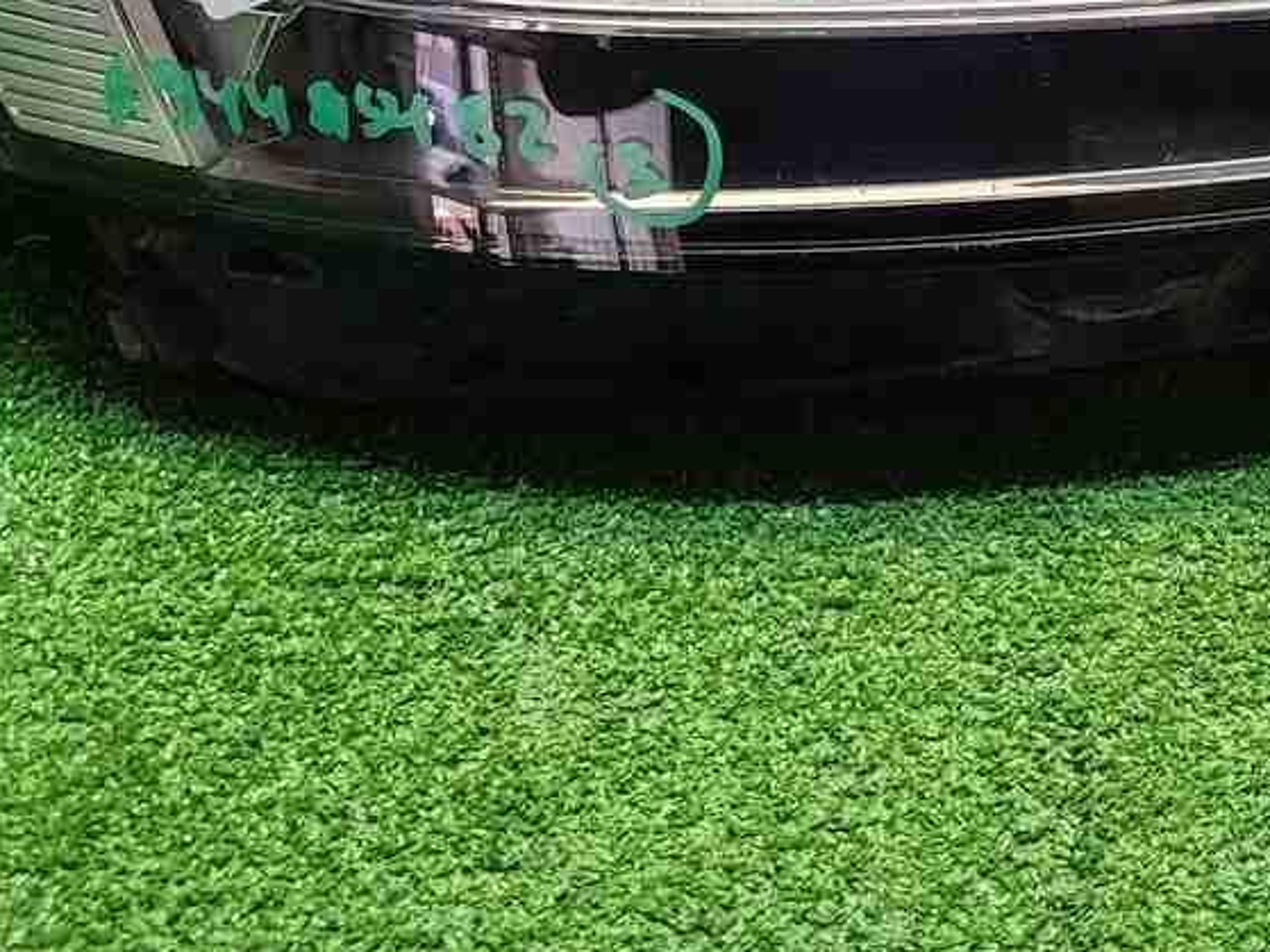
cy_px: -193
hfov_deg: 28.2
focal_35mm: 67
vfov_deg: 20.5
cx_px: 1068
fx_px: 2458
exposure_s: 1/50
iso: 138
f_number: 1.8
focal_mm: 5.4
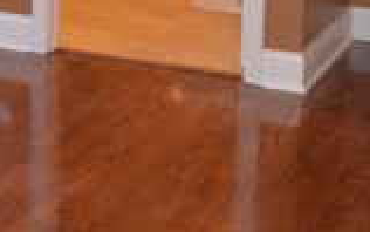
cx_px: -21
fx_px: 1120
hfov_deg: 18.2
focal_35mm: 111
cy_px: -164
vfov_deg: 11.1
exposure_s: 1/60
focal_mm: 18
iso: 400
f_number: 3.5
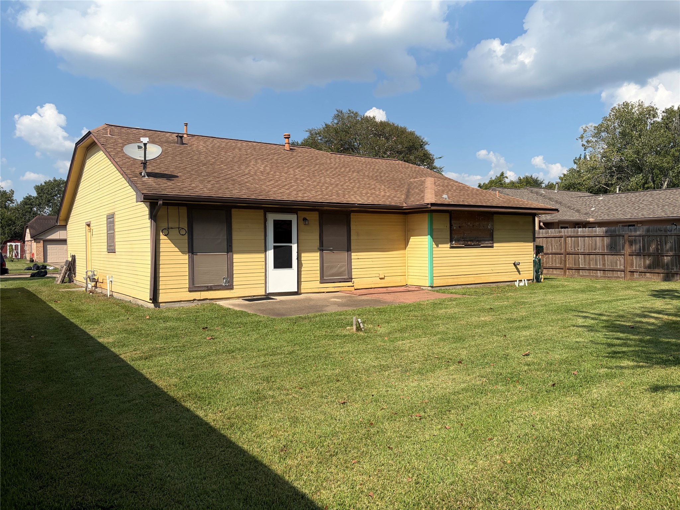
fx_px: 511
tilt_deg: -1.0
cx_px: 340
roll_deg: +0.0
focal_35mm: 26
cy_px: 255
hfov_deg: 67.3
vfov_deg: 53.1
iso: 50
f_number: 1.6
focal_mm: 5.96
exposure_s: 1/5348
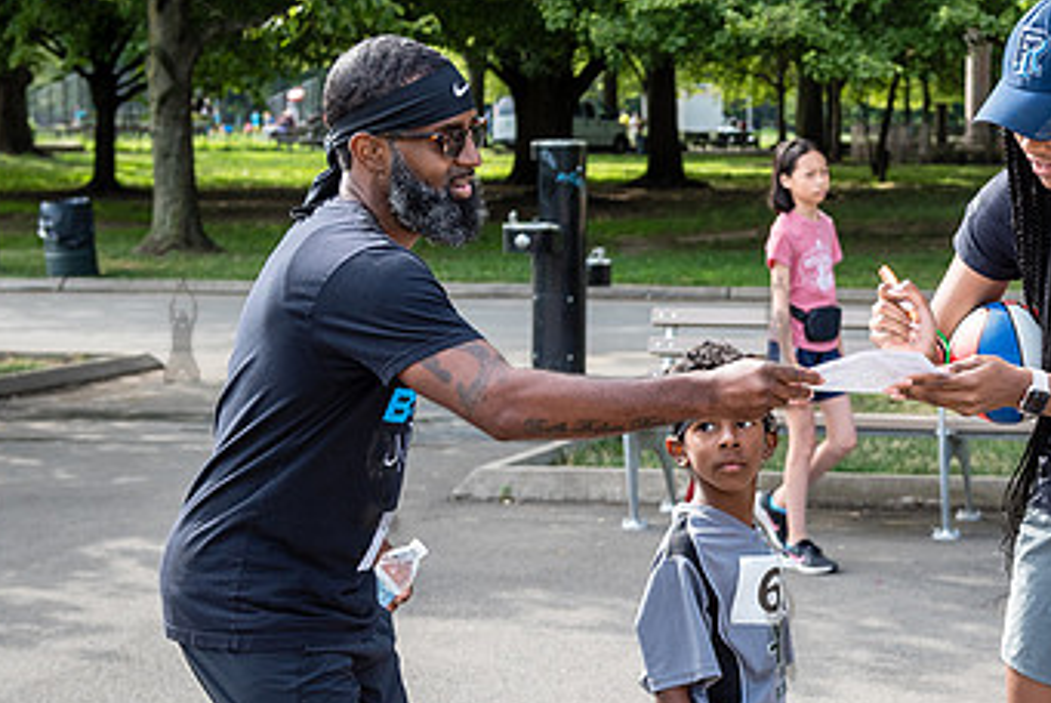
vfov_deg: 14.9
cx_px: 897
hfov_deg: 21.7
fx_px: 2688
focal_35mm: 92
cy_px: 434
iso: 200
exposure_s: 1/500
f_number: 4
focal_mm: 42
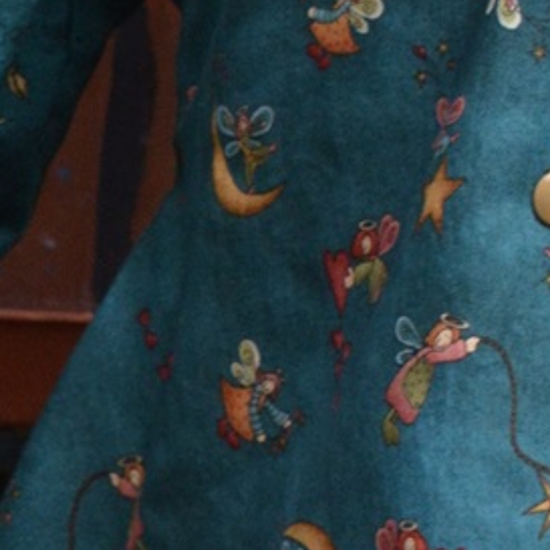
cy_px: 52
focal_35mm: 269
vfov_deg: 6.5
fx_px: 4836
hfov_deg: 6.5
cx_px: 544
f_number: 6.3
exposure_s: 1/160
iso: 800
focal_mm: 32
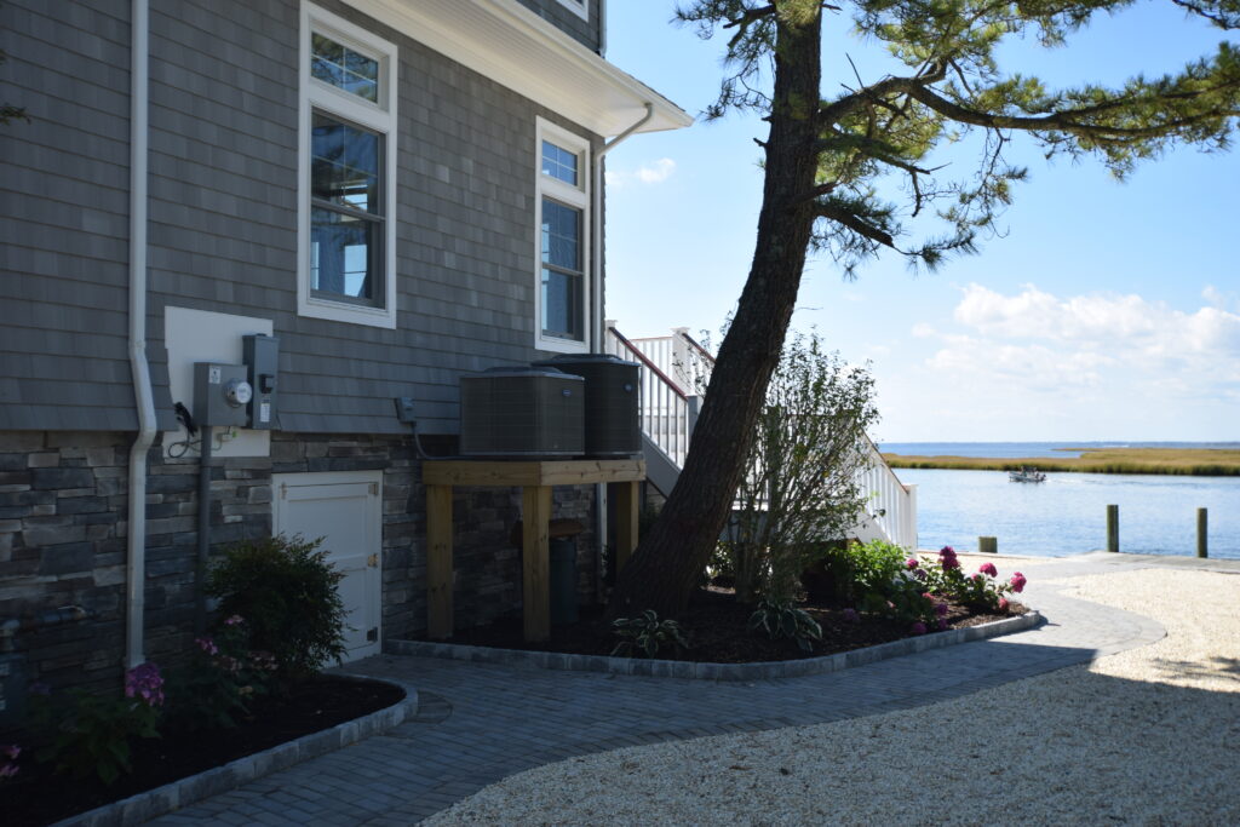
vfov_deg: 36.9
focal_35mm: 36
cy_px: 414
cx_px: 620
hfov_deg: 53.1
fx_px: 1240
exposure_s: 1/200
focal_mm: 24
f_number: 7.1
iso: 100
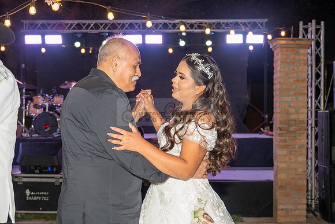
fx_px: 577
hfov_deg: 32.4
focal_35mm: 62
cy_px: 112
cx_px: 168
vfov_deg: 21.9
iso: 2000
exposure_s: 1/200
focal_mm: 62
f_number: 6
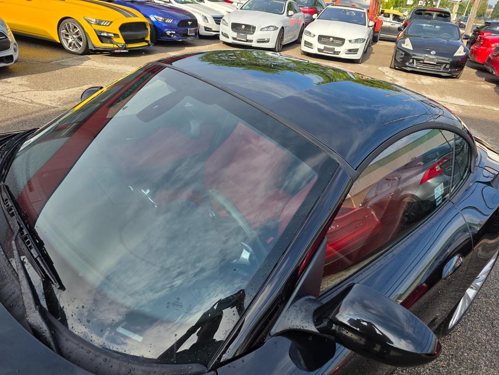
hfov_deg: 73.9
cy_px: 188
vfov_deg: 58.9
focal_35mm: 23
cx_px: 250
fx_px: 332
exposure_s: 1/3598
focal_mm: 6.3
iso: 80
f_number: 1.7
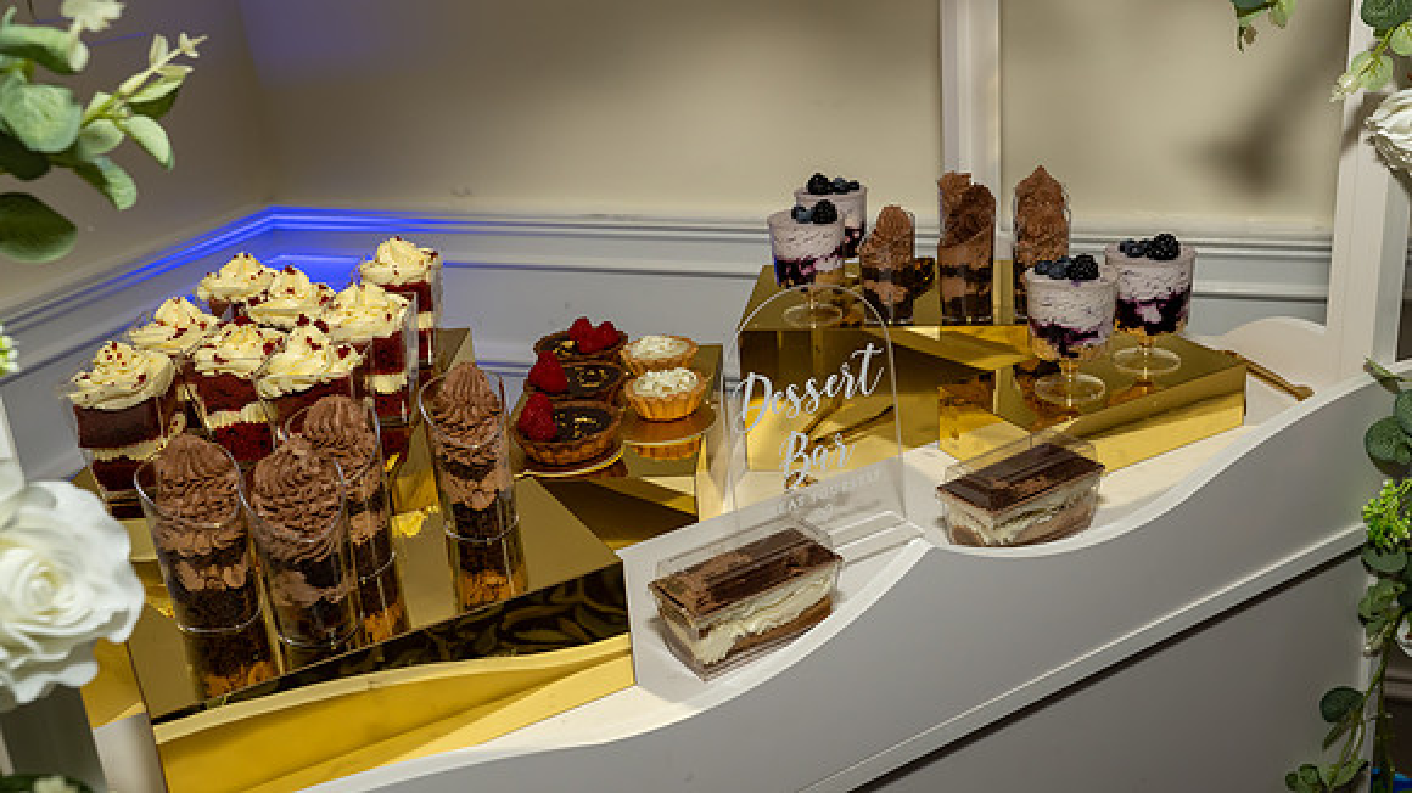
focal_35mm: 36
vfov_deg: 32.7
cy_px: 348
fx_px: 1353
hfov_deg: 55.0
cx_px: 784
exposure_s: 1/250
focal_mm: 30
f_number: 7.1
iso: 640
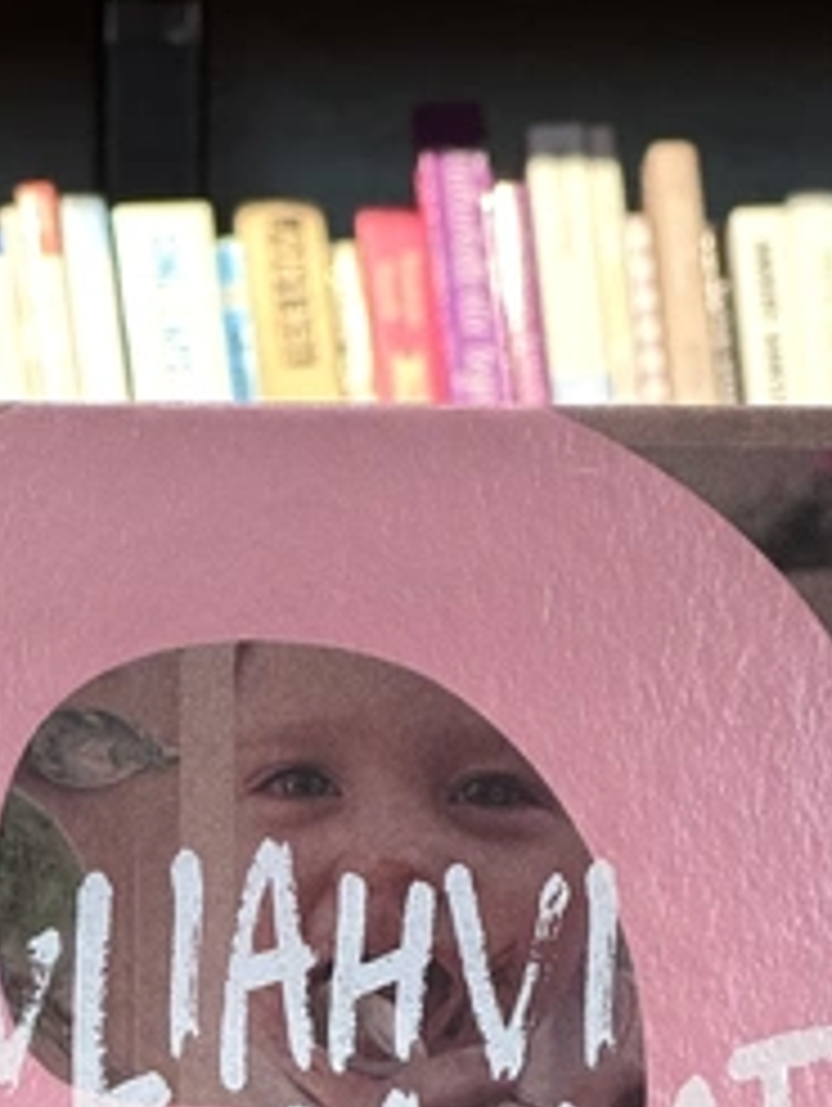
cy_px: 1469
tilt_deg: -0.3
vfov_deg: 9.1
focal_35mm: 213
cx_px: 155
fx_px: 6814
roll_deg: -0.3
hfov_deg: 7.0
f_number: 2.8
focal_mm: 9
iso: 250
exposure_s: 1/60
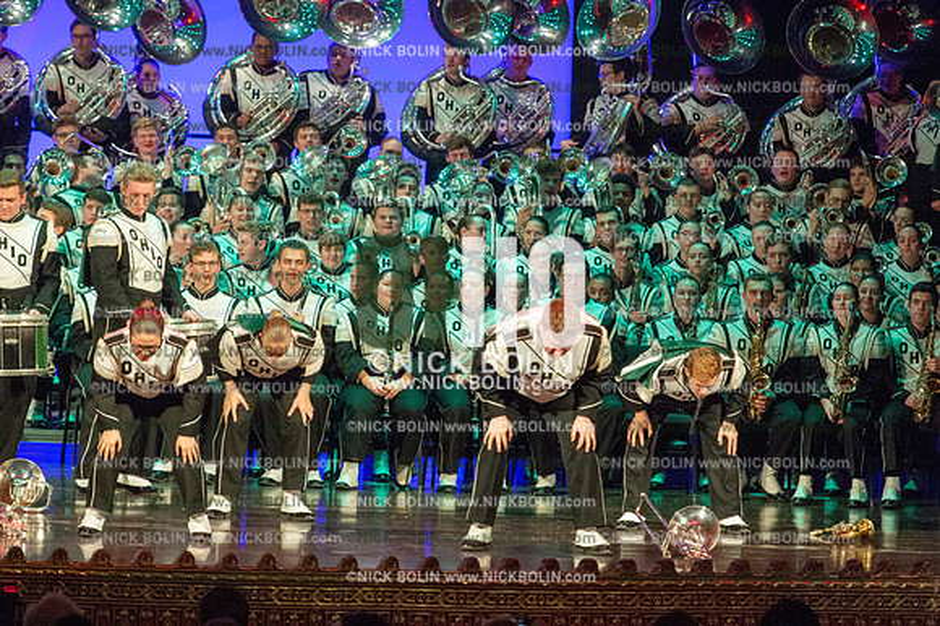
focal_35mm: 220
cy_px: 313
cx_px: 470
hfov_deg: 9.4
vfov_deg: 6.2
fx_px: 5741
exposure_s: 1/320
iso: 8000
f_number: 5.6
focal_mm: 220
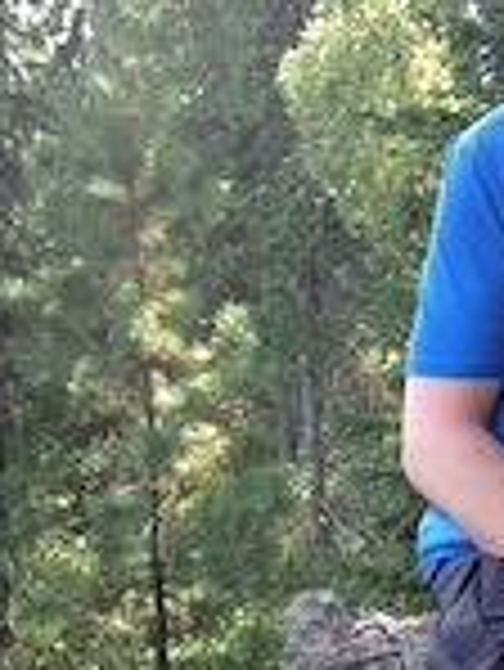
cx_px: 634
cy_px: 531
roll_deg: +0.3
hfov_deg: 15.1
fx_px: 1822
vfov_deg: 20.6
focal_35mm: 94
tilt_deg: -14.0
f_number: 2.4
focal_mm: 4.28
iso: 80
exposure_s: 1/120
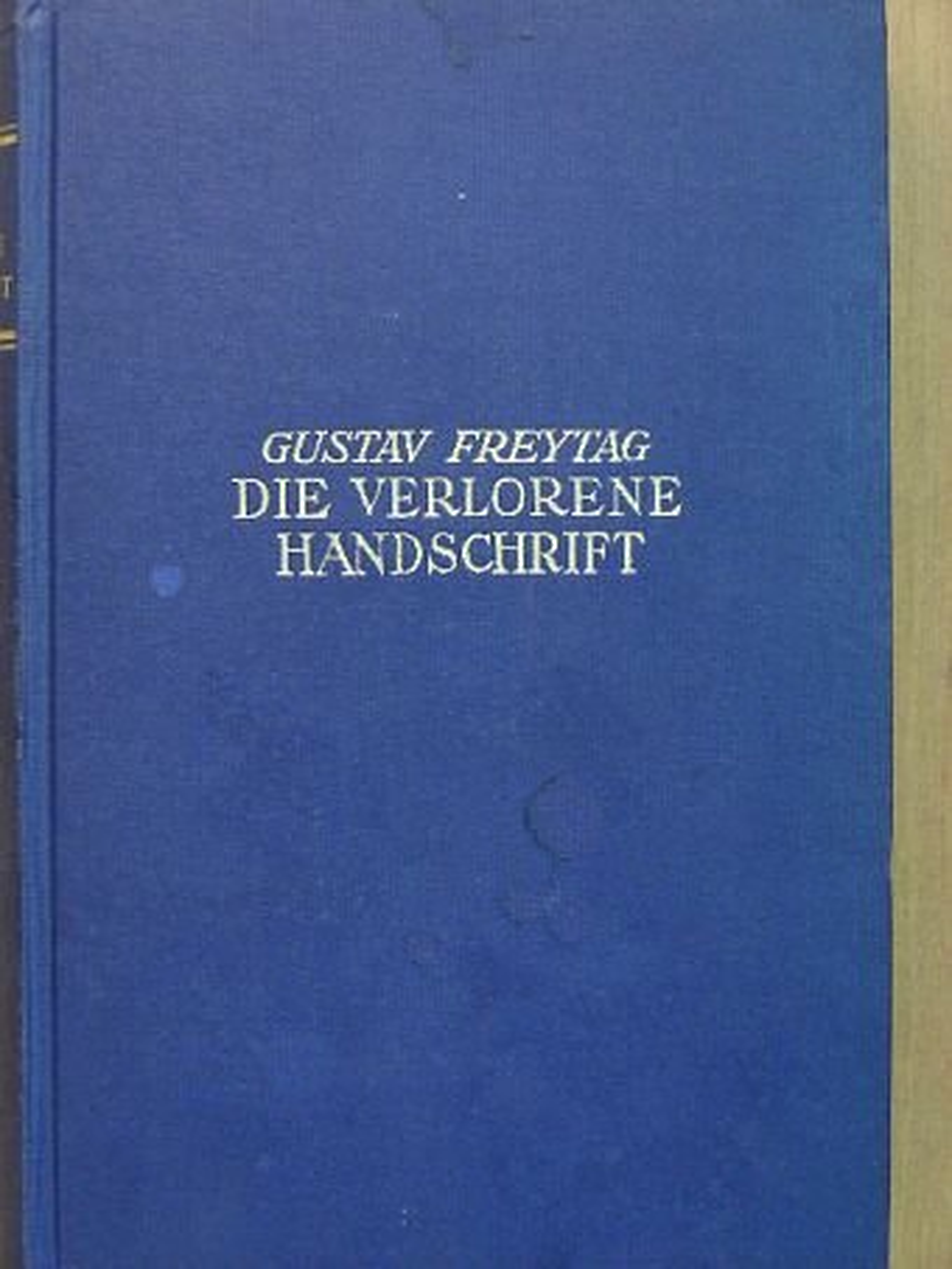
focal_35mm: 87
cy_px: 634
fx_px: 3189
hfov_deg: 17.0
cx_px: 476
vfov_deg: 22.5
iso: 200
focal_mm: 14.6
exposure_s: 1/19.4
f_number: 3.5
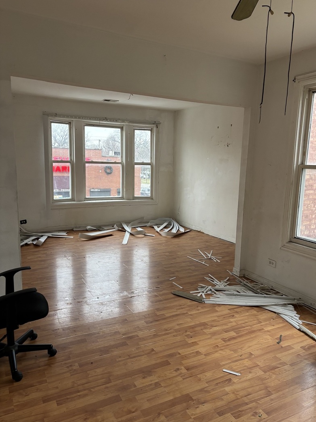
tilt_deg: -8.1
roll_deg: -0.9
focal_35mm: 27
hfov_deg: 51.3
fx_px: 329
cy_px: 211
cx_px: 163
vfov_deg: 65.3
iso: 250
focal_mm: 5.96
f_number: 1.6
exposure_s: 1/60
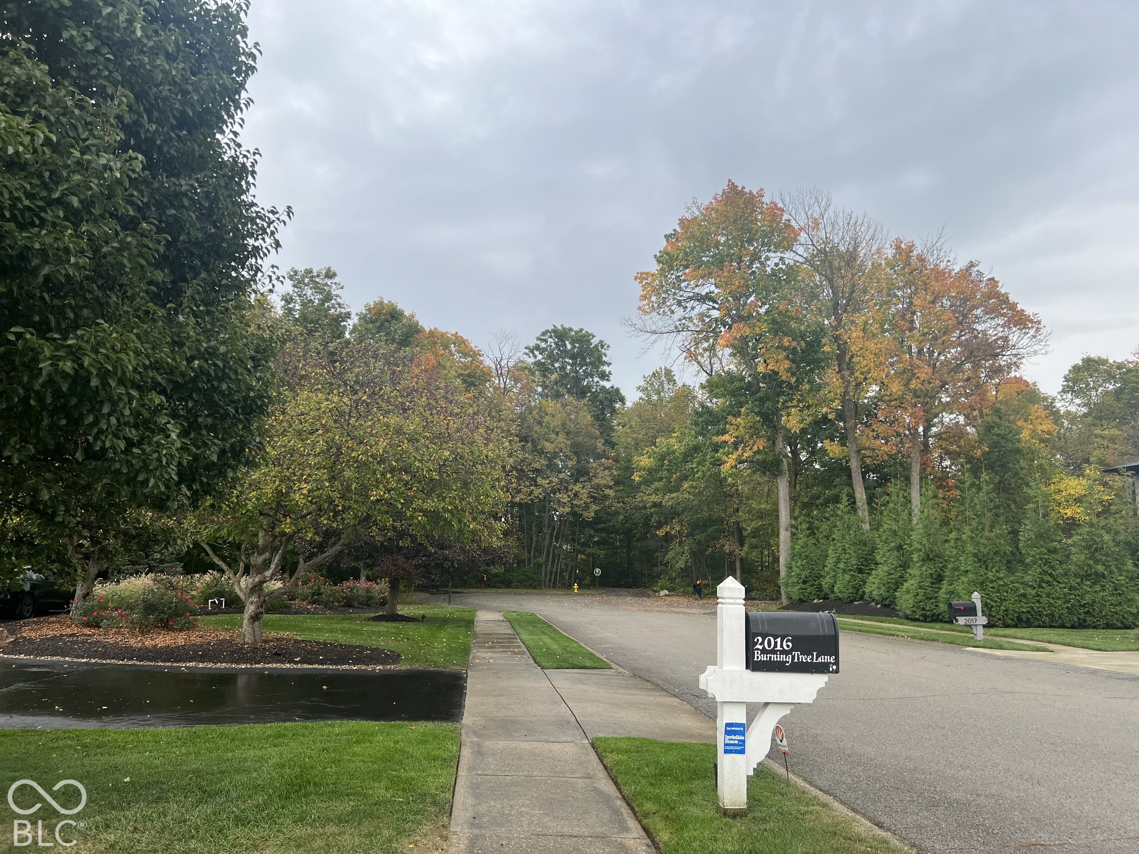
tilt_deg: +9.1
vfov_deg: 53.1
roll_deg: +1.0
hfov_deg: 67.3
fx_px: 856
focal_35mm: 26
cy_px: 427
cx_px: 570
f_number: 1.5
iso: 50
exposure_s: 1/924
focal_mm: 5.7
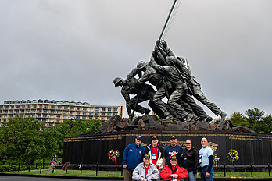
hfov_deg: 48.0
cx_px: 170
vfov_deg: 33.3
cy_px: 76
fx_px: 302
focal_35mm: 40
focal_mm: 24
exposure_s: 1/100
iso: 110
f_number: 6.3
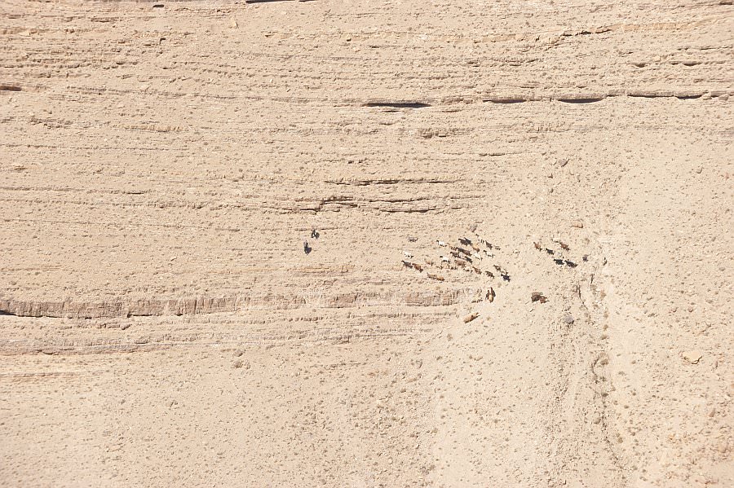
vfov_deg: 6.9
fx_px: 4075
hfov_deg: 10.3
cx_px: 367
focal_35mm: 200
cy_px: 244
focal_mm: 200
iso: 200
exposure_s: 1/400
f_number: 10
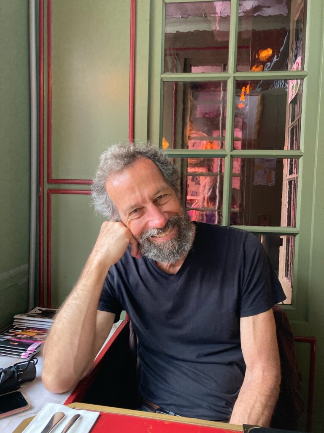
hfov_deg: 49.7
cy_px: 216
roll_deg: +0.3
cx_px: 162
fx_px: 349
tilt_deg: -3.7
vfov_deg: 63.4
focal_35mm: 28
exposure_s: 1/50
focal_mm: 3.99
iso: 250
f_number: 1.8
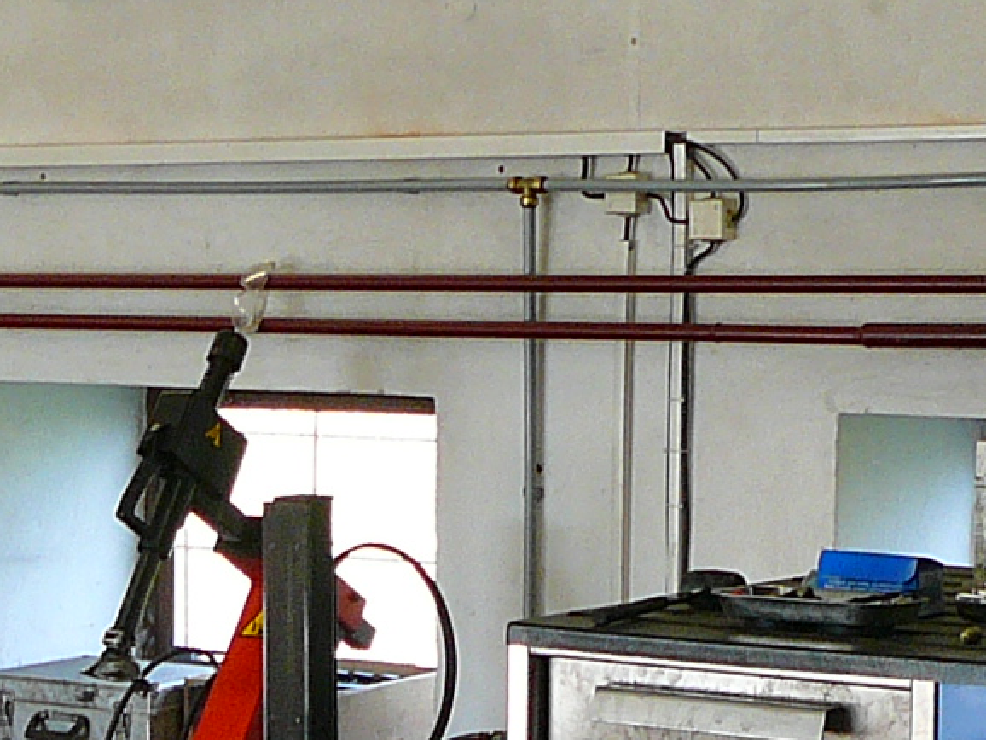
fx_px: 3533
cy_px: 621
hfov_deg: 15.8
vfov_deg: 11.9
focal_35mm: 124
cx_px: 184
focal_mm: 5.2
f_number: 2.8
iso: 80
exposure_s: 1/60
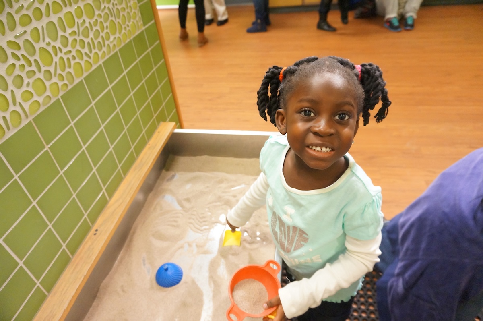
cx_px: 242
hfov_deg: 73.8
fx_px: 322
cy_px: 160
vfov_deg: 53.0
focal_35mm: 24
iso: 3200
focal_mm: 16
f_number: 3.5
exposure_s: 1/40
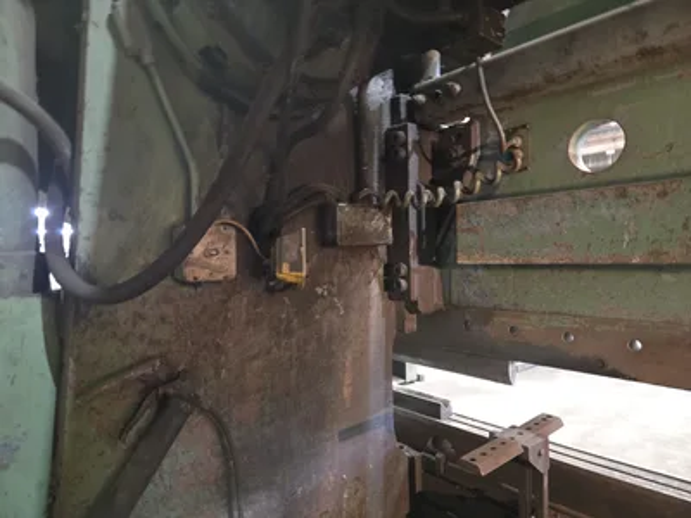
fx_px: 459
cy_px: 259
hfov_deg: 73.9
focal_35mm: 23
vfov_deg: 58.9
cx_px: 346
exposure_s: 1/17.2
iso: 1250
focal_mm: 5.4
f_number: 1.8
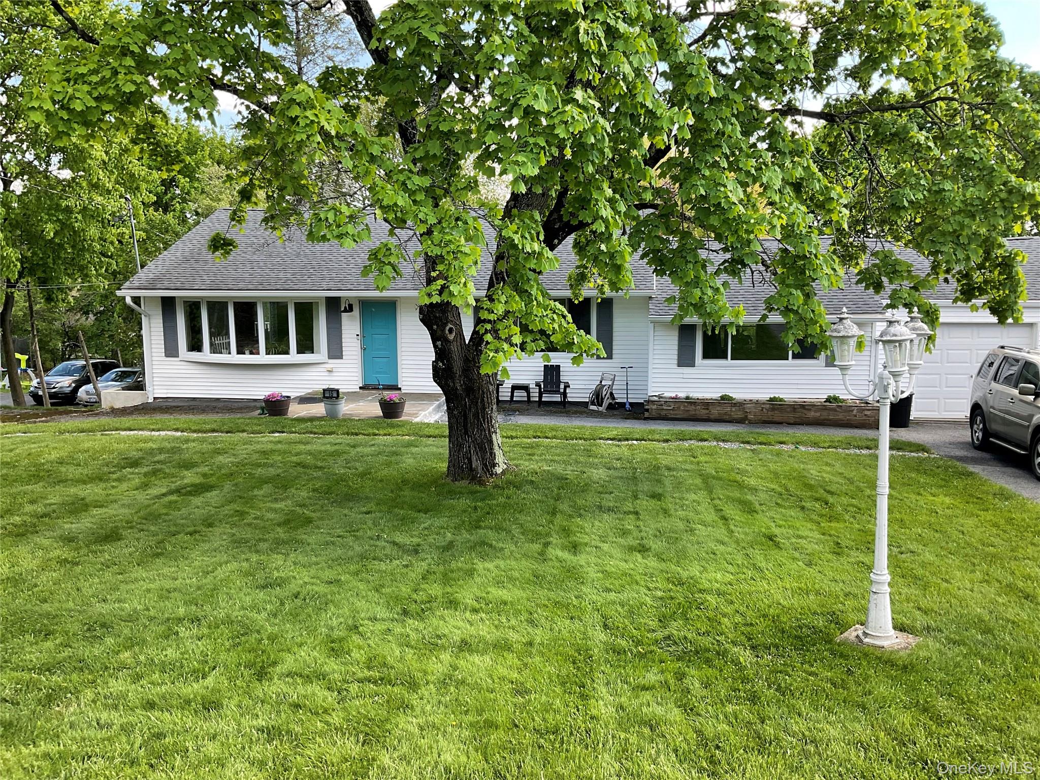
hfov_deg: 61.7
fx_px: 871
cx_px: 520
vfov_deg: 48.2
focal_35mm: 29
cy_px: 390
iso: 16
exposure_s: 1/195
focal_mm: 3
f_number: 1.8
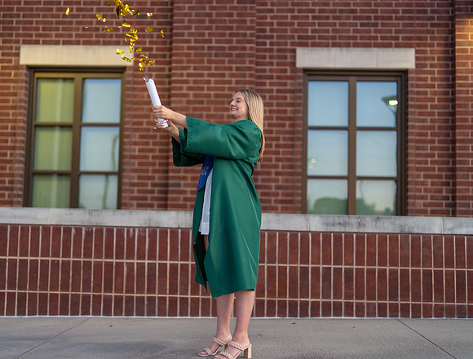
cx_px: 214
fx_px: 752
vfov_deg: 26.8
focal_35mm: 55
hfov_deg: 34.9
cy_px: 180
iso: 1250
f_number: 1.2
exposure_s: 1/1000
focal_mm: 50
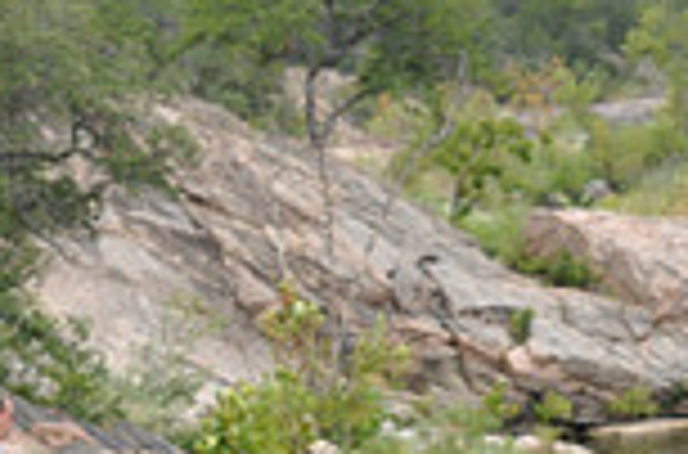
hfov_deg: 8.8
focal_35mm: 228
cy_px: 519
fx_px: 4344
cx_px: -445
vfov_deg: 6.0
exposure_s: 1/1600
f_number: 5.6
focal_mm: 40
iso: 400
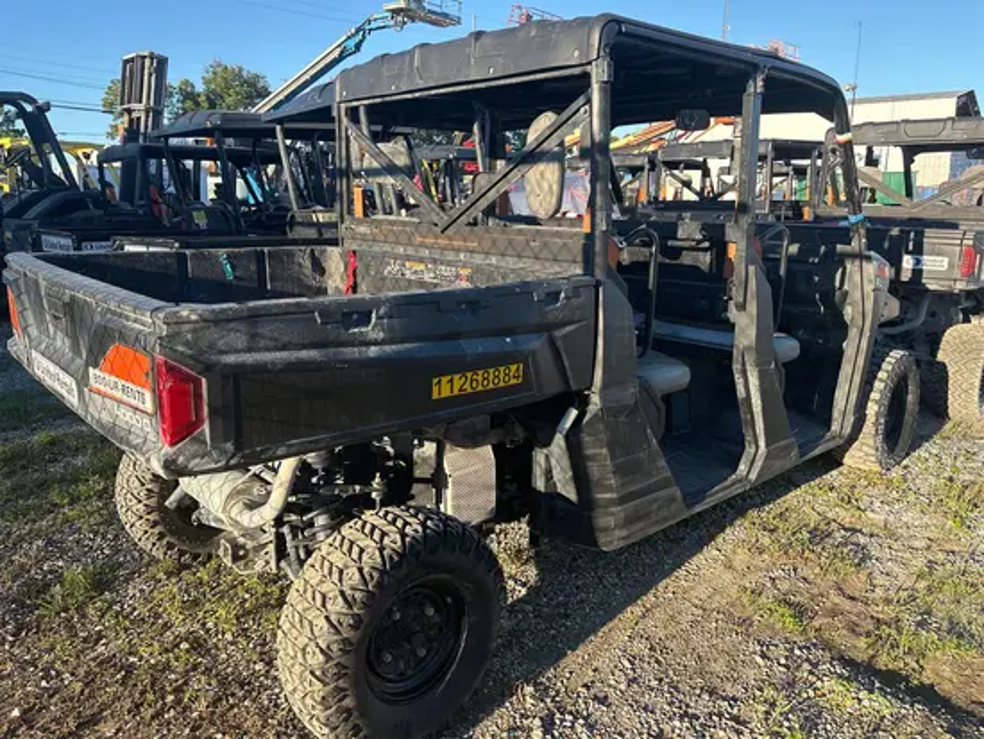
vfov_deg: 53.1
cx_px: 492
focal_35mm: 26
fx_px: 739
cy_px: 370
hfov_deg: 67.3
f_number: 1.6
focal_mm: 5.96
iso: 50
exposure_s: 1/684
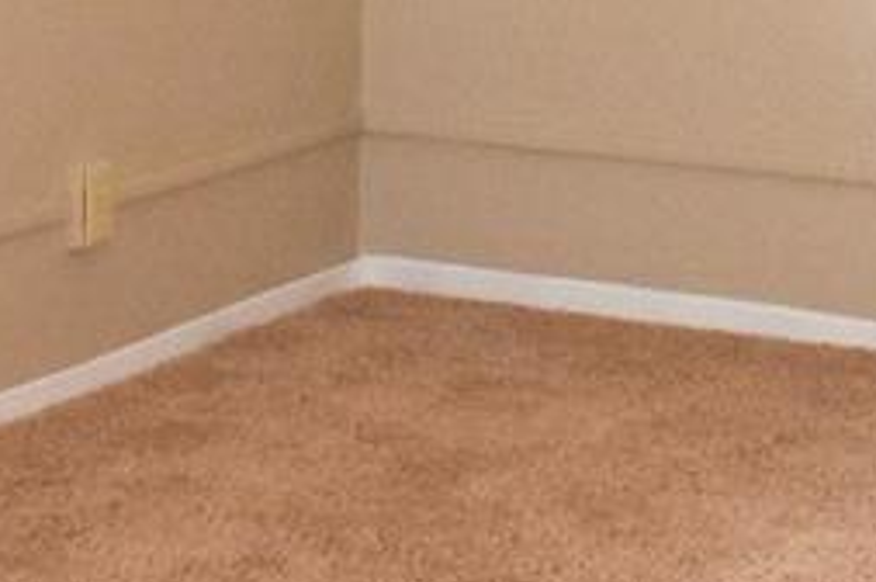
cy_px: -208
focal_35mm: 171
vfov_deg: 7.9
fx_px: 4156
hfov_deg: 11.9
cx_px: 900
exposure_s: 1/200
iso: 800
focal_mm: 18
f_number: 3.5
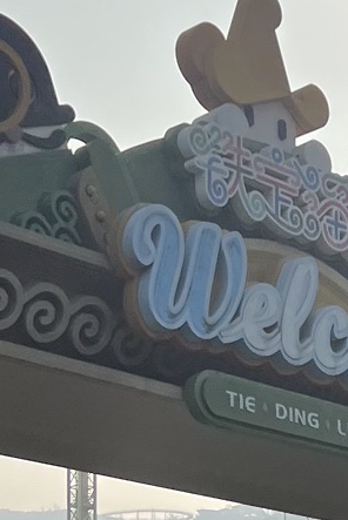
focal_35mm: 122
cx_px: 312
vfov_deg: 16.1
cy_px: 632
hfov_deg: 11.2
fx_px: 1766
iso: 50
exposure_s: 1/10309
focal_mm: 5.7
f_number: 1.5
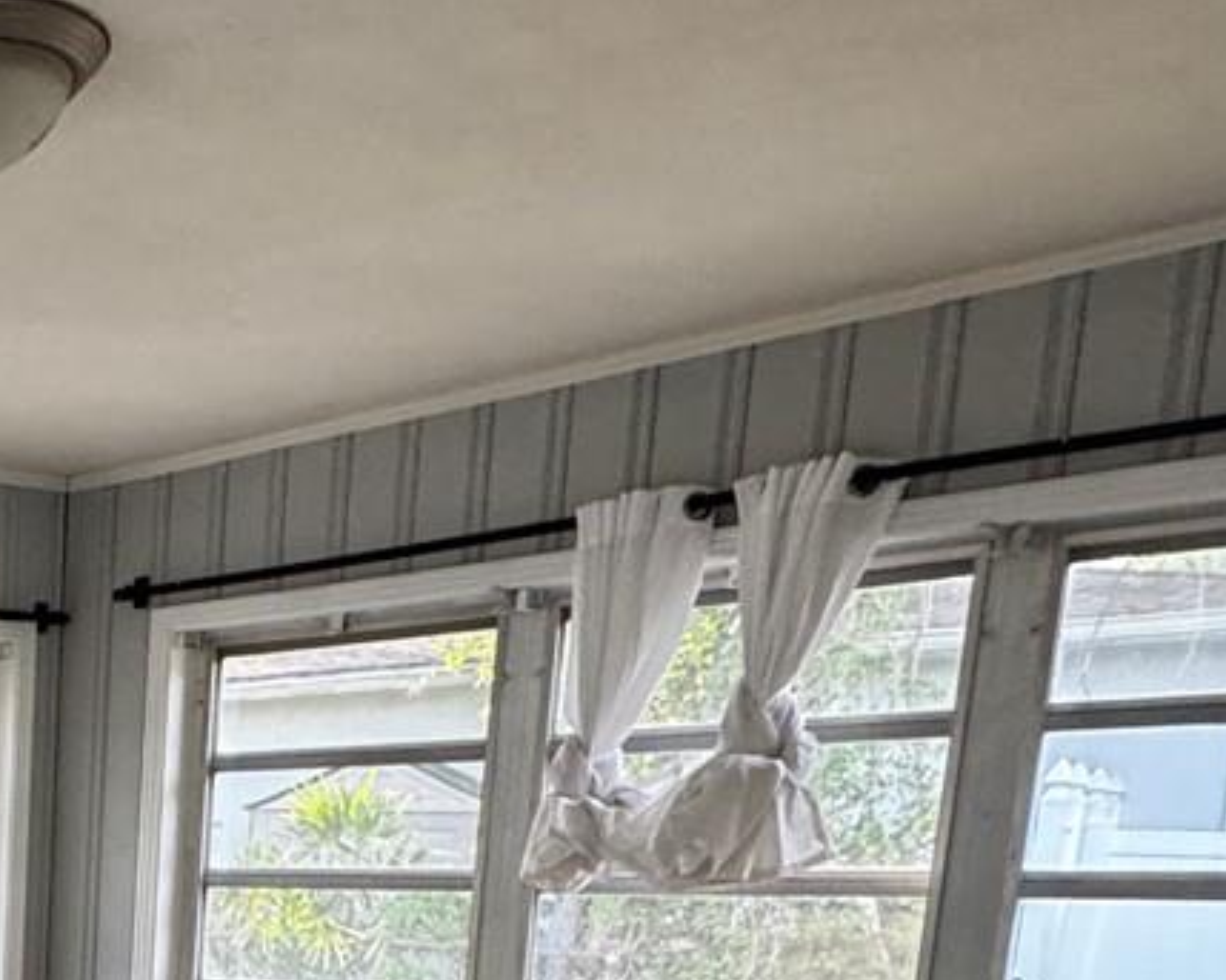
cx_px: -392
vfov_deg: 25.8
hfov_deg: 29.2
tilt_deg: -12.7
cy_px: 1249
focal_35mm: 51
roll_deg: +0.1
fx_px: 1850
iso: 320
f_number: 2.2
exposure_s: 1/60
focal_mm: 2.22
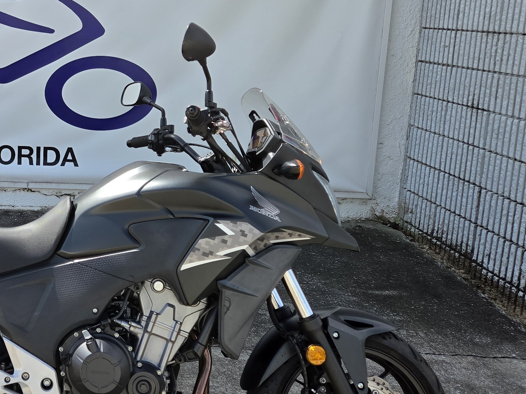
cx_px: 41
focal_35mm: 50
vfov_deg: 29.0
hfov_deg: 35.6
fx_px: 760
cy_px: 139
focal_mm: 5.4
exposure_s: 1/1957
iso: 80
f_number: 1.8
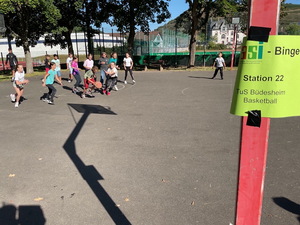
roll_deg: +0.1
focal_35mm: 29
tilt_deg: -14.9
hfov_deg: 61.7
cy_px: 112
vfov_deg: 48.2
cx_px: 150
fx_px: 251
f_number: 1.8
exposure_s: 1/1342
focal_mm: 3
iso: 16
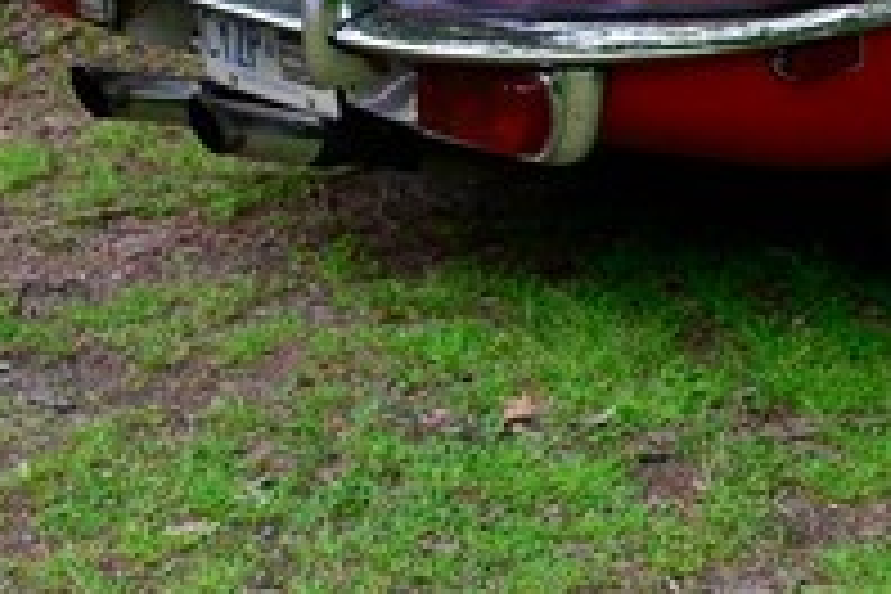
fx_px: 2364
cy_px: -173
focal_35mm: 96
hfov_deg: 20.8
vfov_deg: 13.8
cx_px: 846
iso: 1800
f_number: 6.3
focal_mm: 31.5
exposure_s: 1/1250
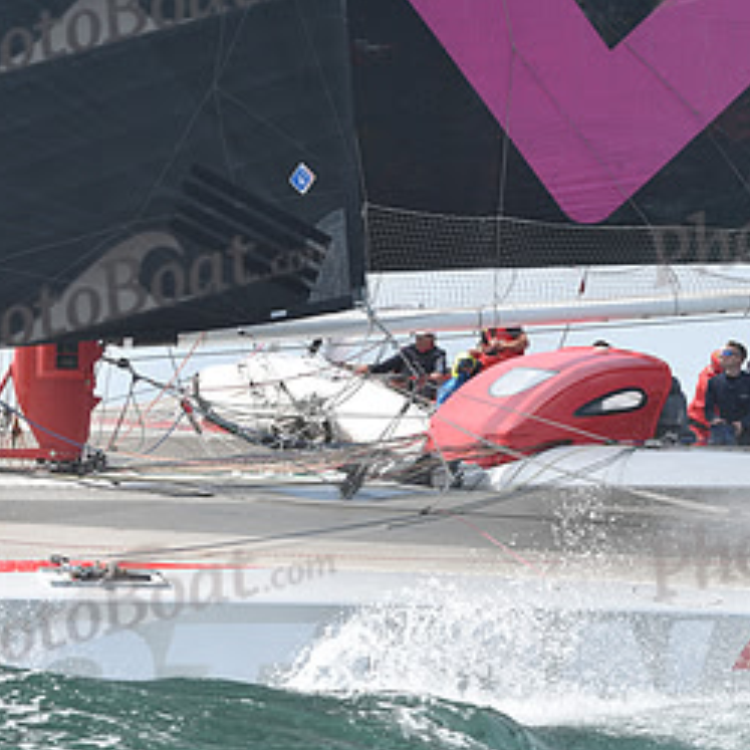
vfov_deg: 10.4
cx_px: 494
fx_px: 4118
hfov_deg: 10.4
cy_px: 408
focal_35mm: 168
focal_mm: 85
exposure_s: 1/1000
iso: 320
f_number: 8
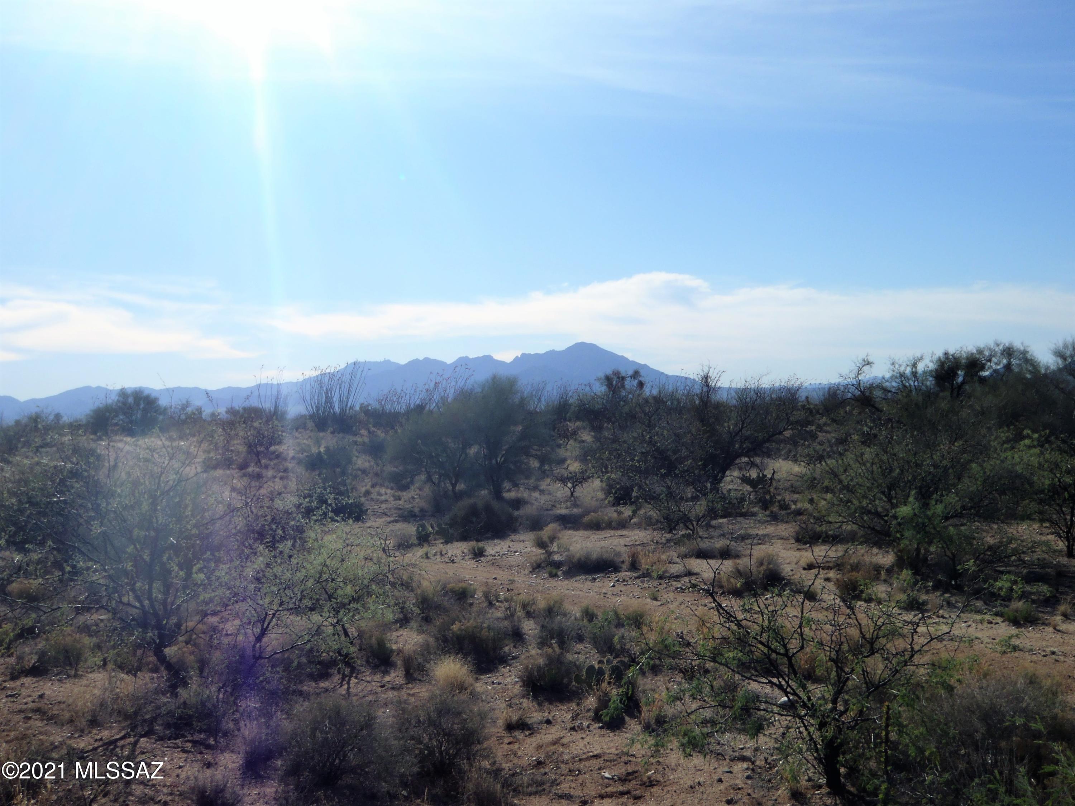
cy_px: 403
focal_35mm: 36
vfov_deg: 39.7
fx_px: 1118
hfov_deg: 51.4
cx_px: 538
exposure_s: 1/640
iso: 64
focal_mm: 6.53
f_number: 5
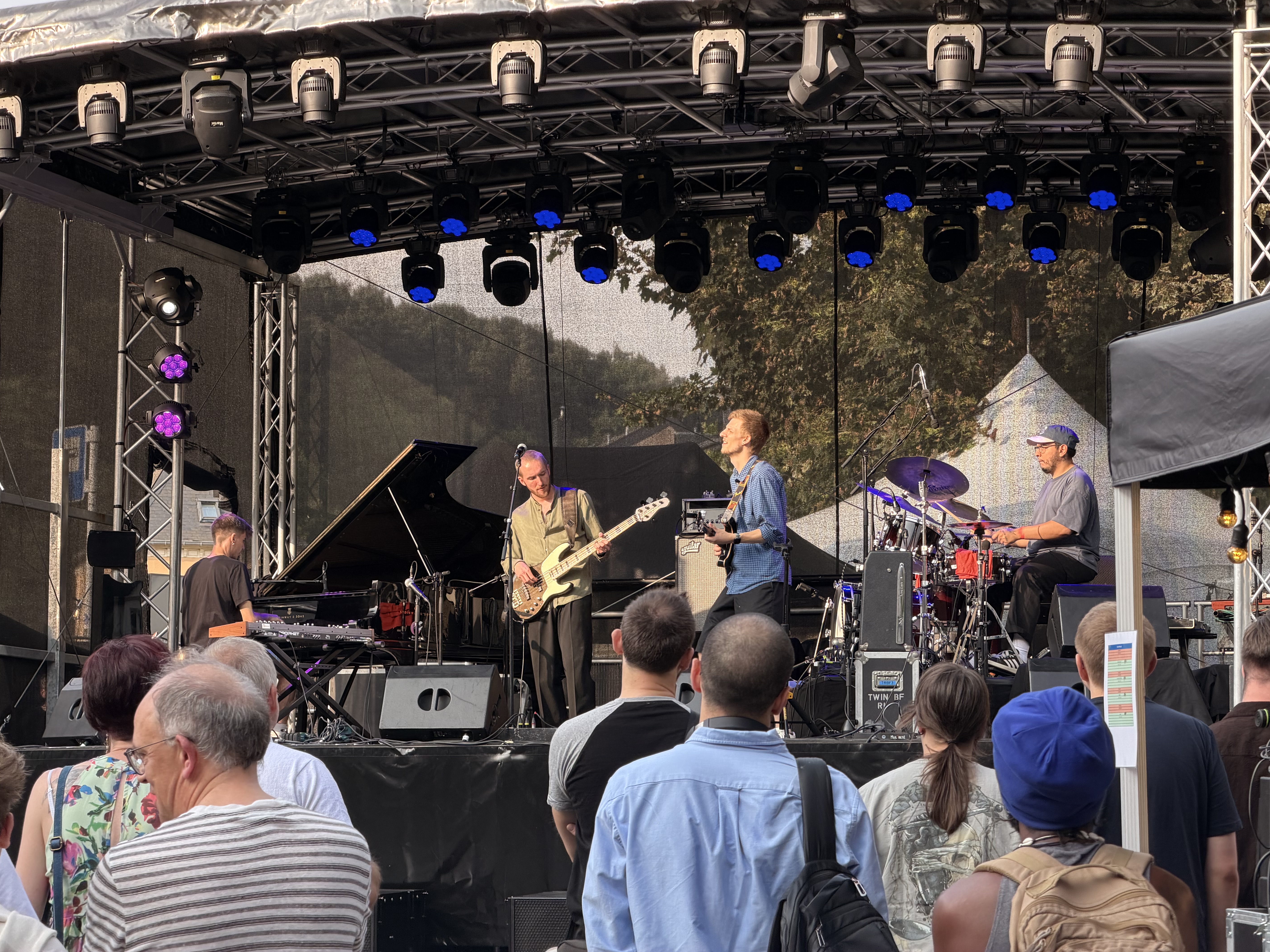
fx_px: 3706
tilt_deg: +5.9
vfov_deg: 14.6
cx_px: 639
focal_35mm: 101
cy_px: 474
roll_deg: +0.4
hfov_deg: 19.4
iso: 50
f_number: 2.8
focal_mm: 16.89
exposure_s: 1/218
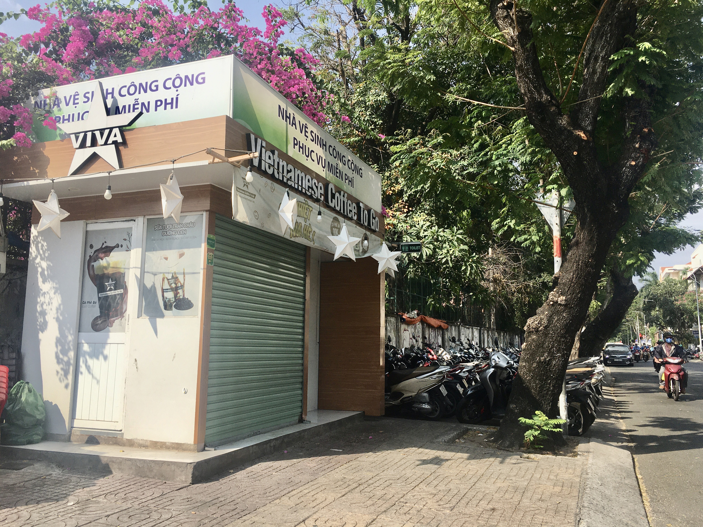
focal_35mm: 29
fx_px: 589
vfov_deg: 48.2
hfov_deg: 61.7
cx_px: 352
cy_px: 264
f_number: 2.2
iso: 25
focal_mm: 4.15
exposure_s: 1/1115
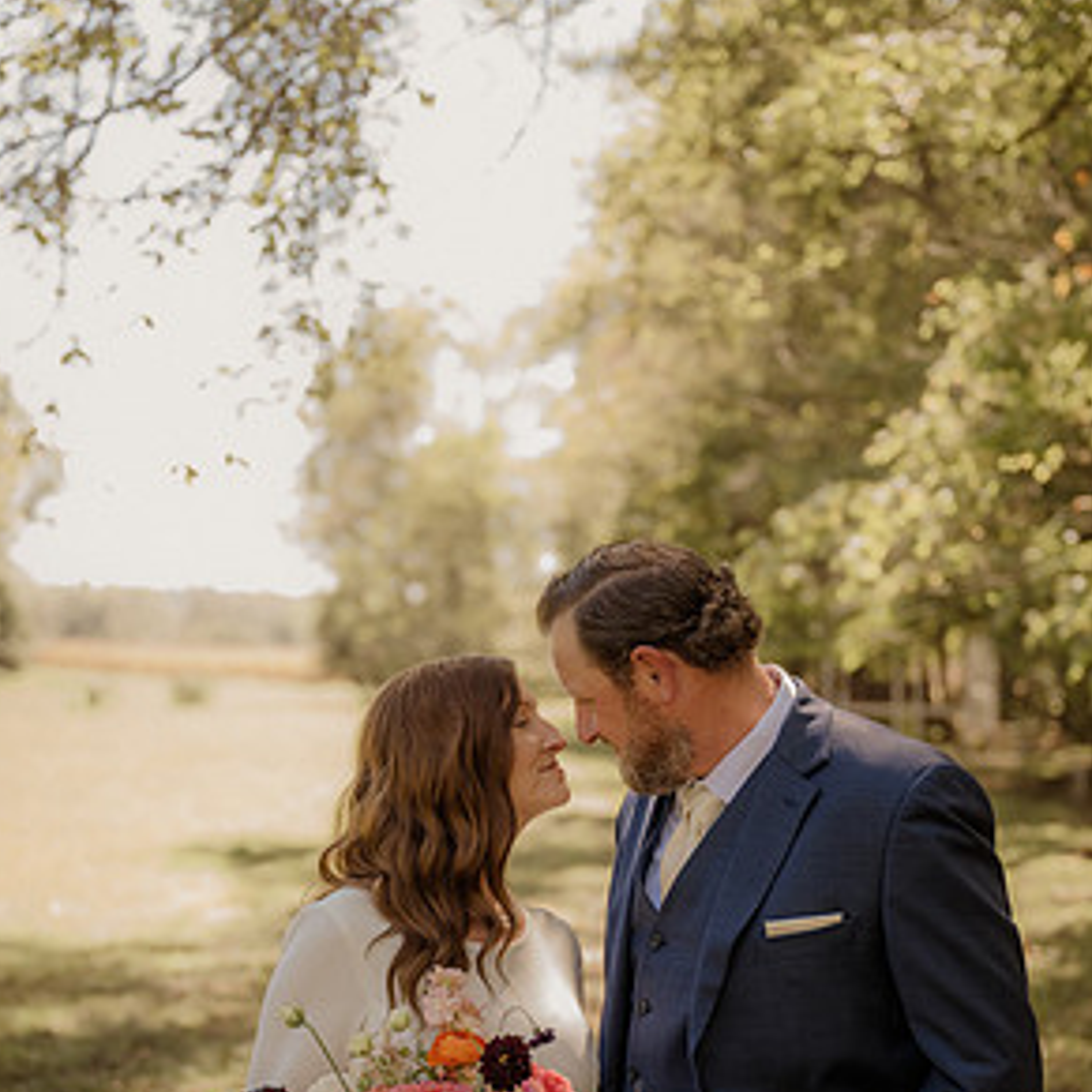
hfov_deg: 23.1
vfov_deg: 22.9
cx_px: 533
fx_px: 2677
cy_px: 762
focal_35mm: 75
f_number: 2.8
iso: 400
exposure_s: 1/500
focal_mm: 57
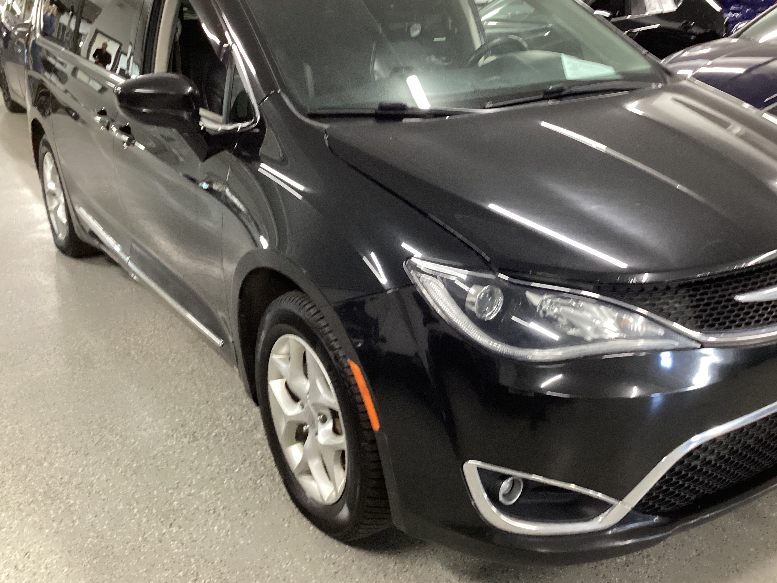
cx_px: 449
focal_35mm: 37
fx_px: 830
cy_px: 252
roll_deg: +0.4
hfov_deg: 50.0
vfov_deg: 38.6
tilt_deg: -20.2
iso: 250
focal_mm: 3.3
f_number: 2.4
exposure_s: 1/33
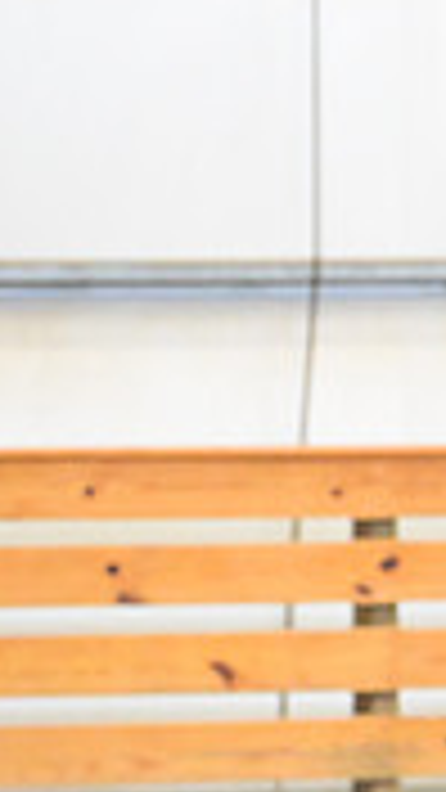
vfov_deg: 3.1
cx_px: 1221
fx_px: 14486
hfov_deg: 1.8
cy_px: 682
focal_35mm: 689
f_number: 4.5
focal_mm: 200
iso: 8000
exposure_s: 1/320
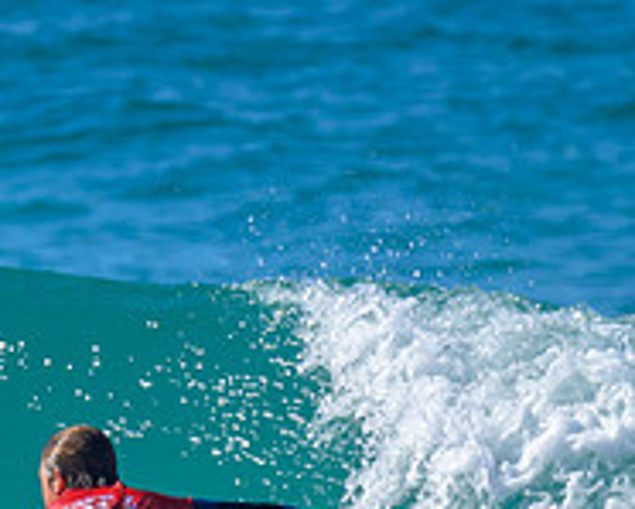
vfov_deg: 0.5
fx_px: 60491
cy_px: 434
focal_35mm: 3217
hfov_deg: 0.6
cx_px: 339
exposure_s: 1/2000
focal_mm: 800
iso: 360
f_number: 6.3
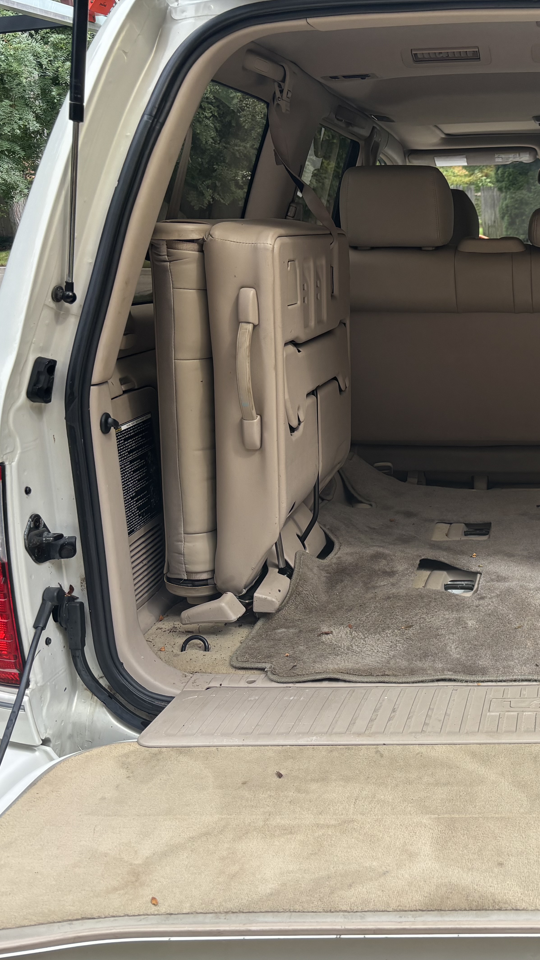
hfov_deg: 28.7
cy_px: 479
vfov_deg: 52.8
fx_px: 967
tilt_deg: -16.0
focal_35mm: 38
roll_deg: +1.2
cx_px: 572
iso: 50
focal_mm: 5.96
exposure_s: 1/824
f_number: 1.6
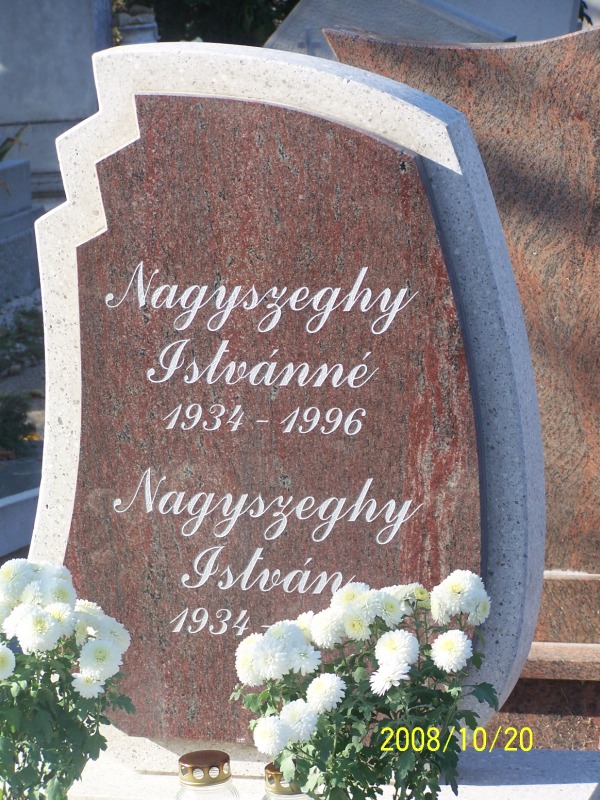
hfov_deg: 11.6
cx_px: 300
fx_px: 2958
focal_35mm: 128
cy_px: 400
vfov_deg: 15.4
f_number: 3.2
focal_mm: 21.2
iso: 80
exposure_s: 1/320
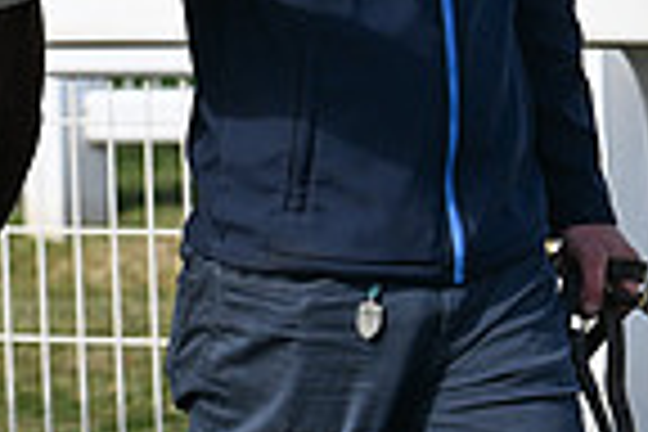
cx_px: -153
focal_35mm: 585
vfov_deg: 2.3
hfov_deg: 3.5
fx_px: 10529
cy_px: -430
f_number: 6.3
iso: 400
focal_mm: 145
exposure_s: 1/1250
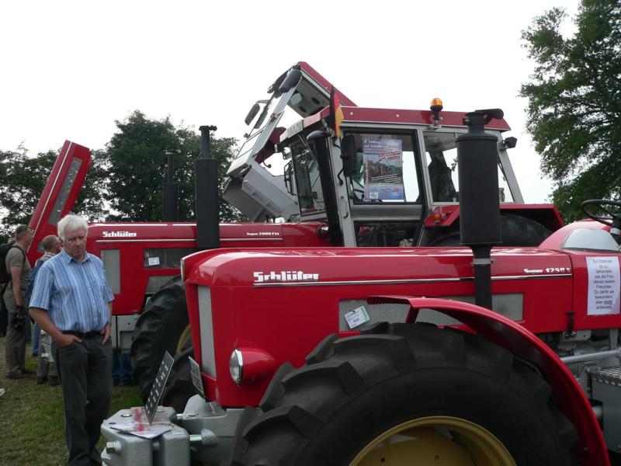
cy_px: 233
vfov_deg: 37.7
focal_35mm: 38
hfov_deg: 49.0
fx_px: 682
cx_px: 310
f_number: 2.8
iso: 100
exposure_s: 1/500
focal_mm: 6.3
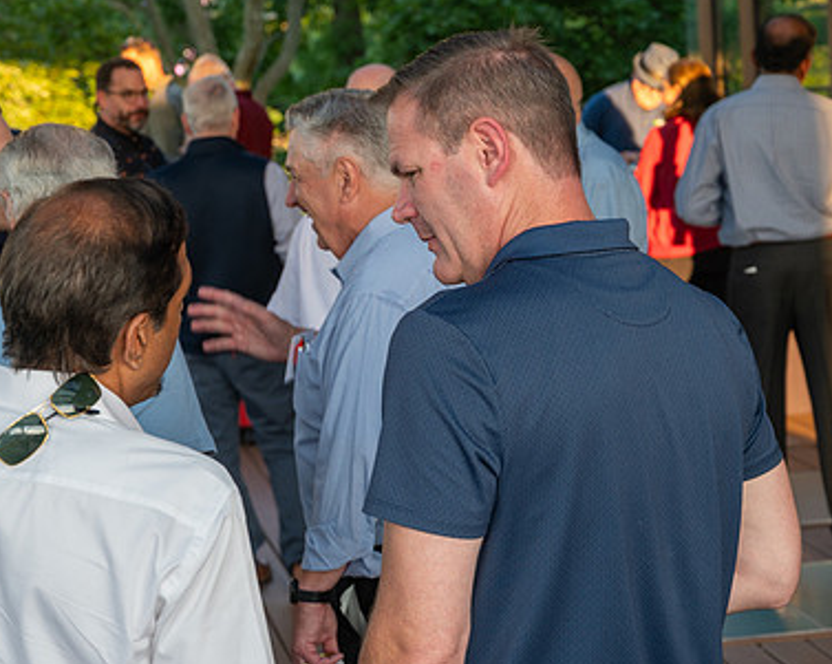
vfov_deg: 15.1
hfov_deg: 18.8
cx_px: 307
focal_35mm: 102
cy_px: 306
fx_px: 2510
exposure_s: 1/100
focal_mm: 62
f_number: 5
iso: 400
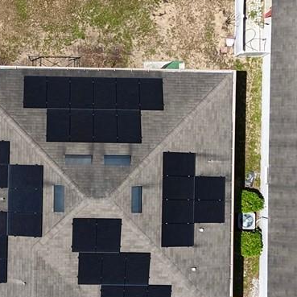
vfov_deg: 18.9
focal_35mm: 92
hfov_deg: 18.8
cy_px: 161
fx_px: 893
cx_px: 78
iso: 110
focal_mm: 8.67
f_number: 1.8
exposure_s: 1/4000
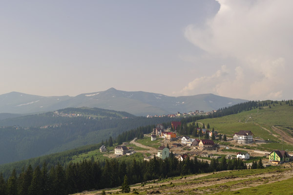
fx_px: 354
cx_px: 146
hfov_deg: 45.0
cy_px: 98
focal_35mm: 44
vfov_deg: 30.8
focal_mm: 29
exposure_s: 1/400
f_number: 9
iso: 200
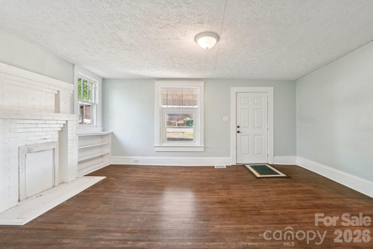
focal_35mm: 15
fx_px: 155
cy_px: 124
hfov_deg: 100.4
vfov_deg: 77.3
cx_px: 186
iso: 400
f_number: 8
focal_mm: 10
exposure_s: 1/8
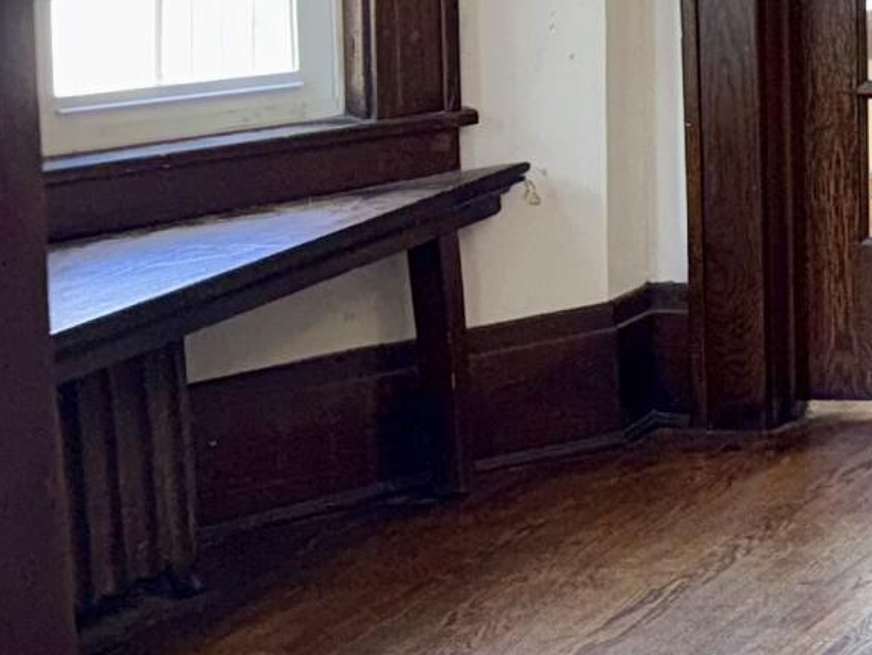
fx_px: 3176
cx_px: 1886
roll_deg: -0.5
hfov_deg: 13.0
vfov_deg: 11.5
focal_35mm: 126
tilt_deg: -4.5
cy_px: -165
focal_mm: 6.76
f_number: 1.78
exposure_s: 1/31
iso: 50
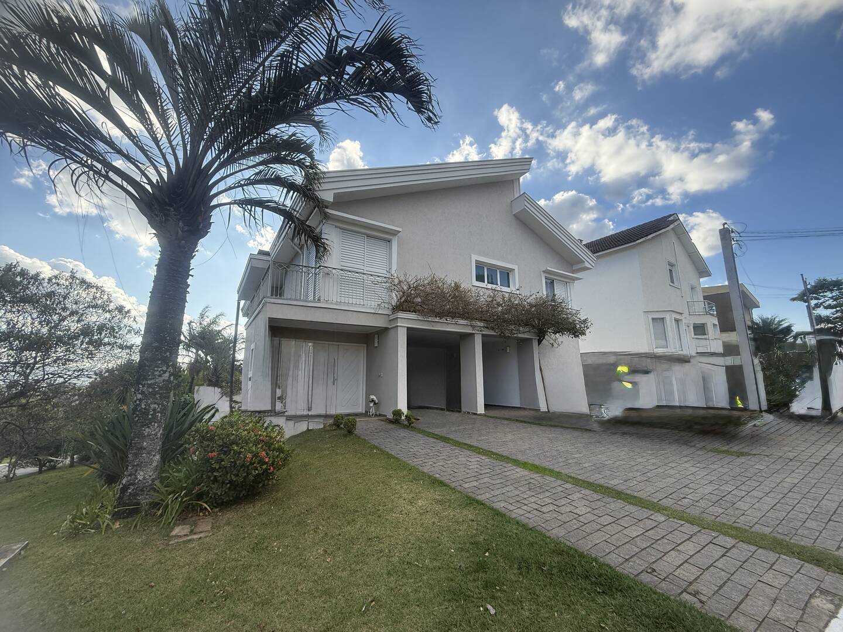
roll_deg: -1.0
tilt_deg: +11.1
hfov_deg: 102.1
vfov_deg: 85.7
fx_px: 341
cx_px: 422
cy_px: 316
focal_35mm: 14
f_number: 2.2
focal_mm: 2.22
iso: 64
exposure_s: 1/625
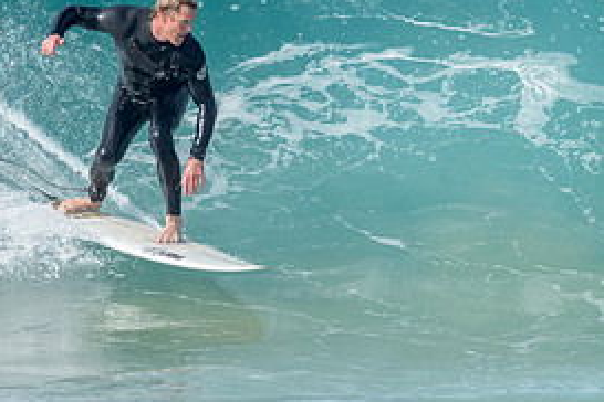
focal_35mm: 1700
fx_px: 28520
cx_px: 352
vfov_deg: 0.8
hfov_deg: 1.2
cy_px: 54
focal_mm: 800
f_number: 6.3
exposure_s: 1/2500
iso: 560
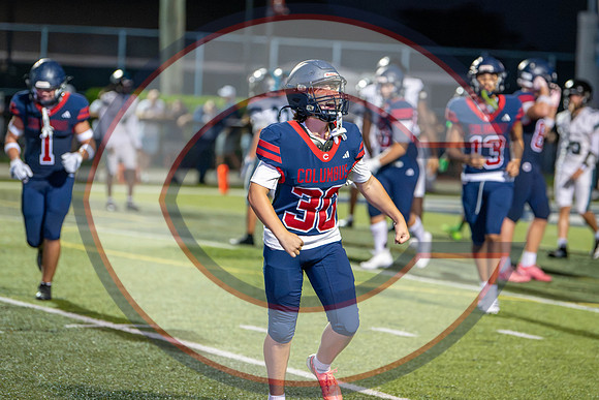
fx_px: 3035
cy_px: 149
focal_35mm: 182
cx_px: 317
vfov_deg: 7.5
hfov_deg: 11.3
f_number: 2.8
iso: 11400
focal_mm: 135
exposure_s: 1/1000
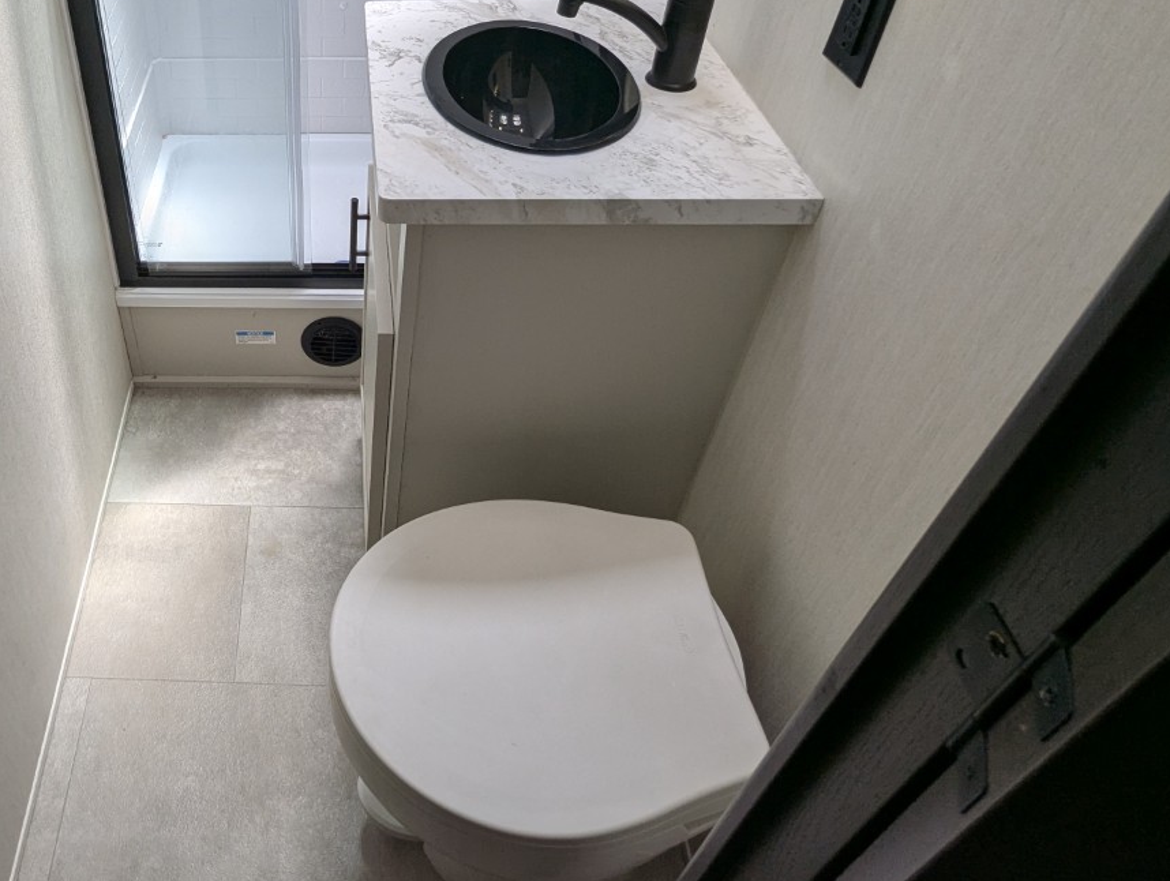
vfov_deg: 51.5
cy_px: 248
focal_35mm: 26
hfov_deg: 63.4
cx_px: 295
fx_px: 880
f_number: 2.2
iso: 48
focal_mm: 2.35
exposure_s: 1/181
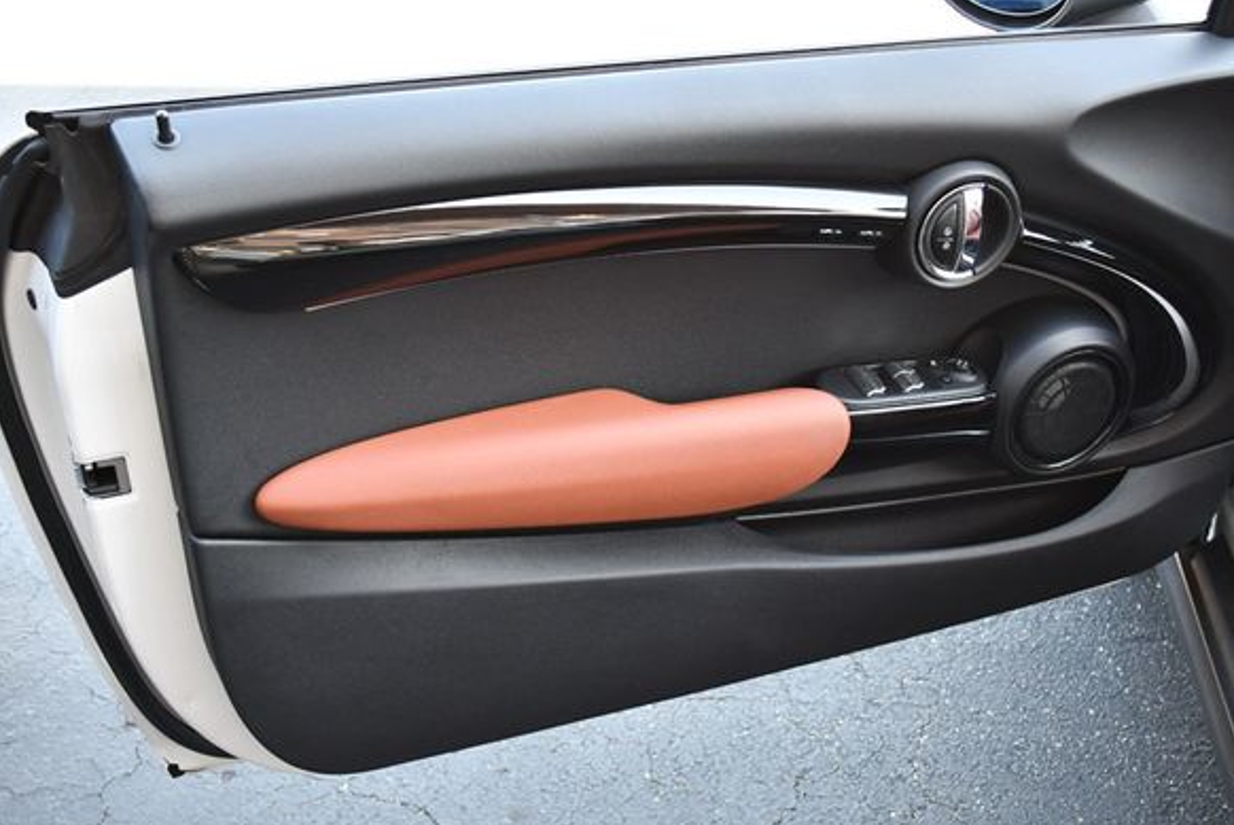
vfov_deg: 30.5
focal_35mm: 44
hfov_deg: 44.4
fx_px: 1509
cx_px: 674
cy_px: 378
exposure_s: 1/250
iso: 720
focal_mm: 20
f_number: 3.8
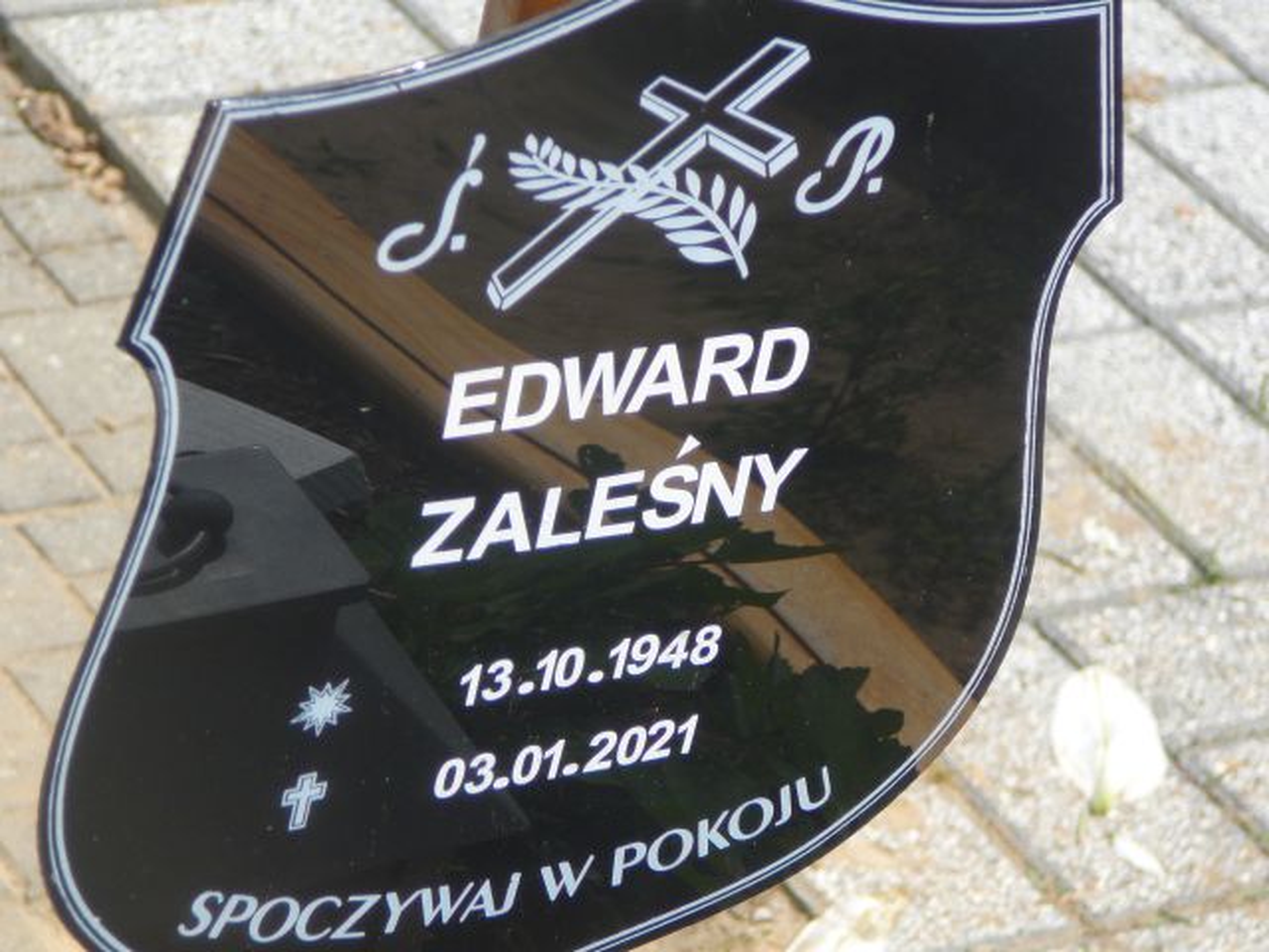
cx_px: 634
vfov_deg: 10.0
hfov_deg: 13.3
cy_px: 476
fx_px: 5426
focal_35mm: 148
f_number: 4
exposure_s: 1/640
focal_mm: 22
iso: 80
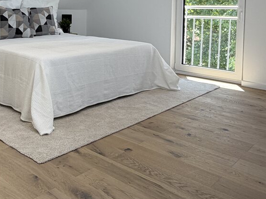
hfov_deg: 46.7
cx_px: 115
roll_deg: -0.4
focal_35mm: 40
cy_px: 27
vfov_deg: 34.3
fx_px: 307
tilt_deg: -2.5
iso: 50
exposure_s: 1/121
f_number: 2.2
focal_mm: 2.22
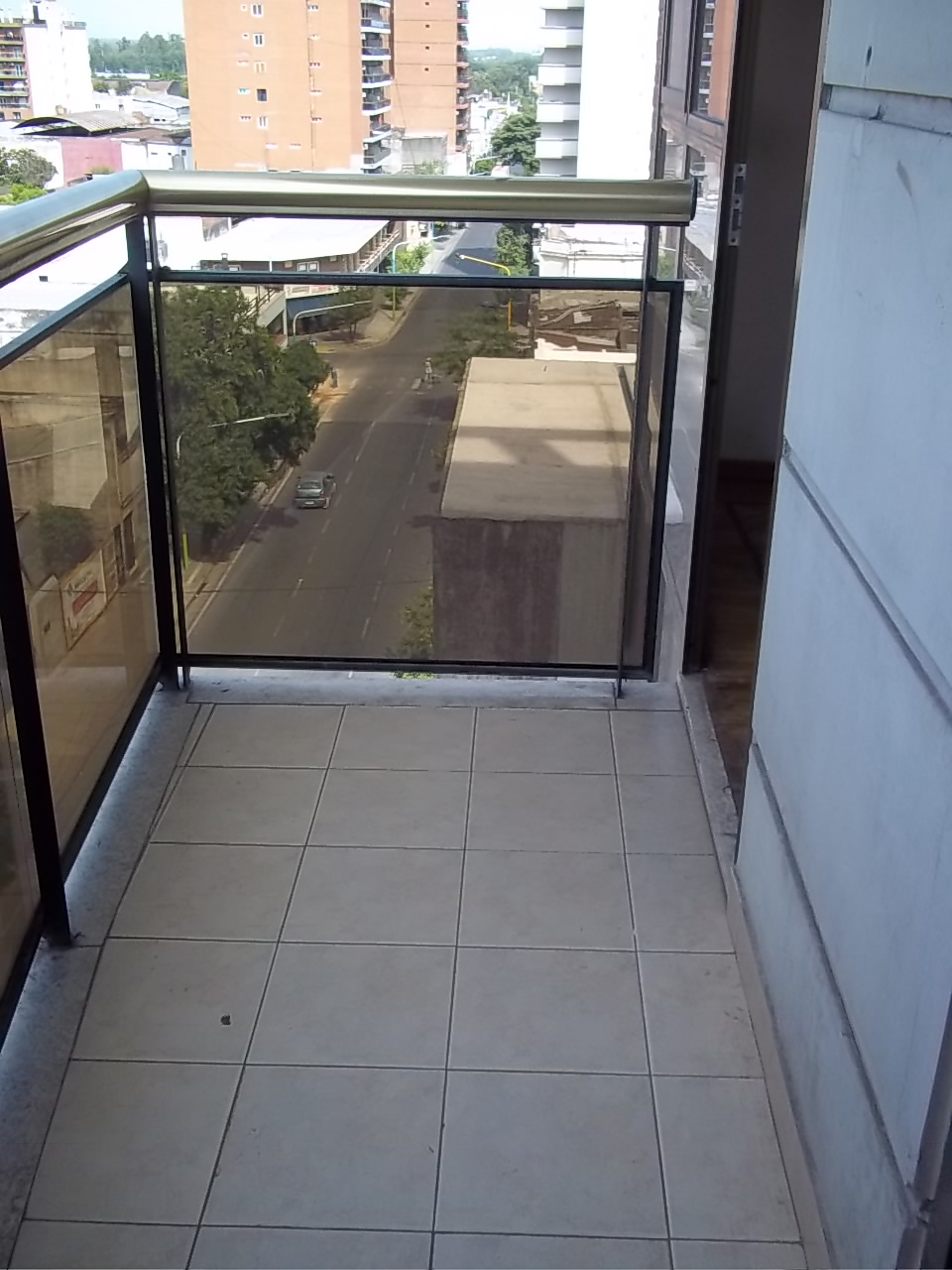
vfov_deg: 51.4
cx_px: 476
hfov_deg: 39.7
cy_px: 635
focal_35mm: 36
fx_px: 1320
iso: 80
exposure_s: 1/400
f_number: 3.1
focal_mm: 6.5
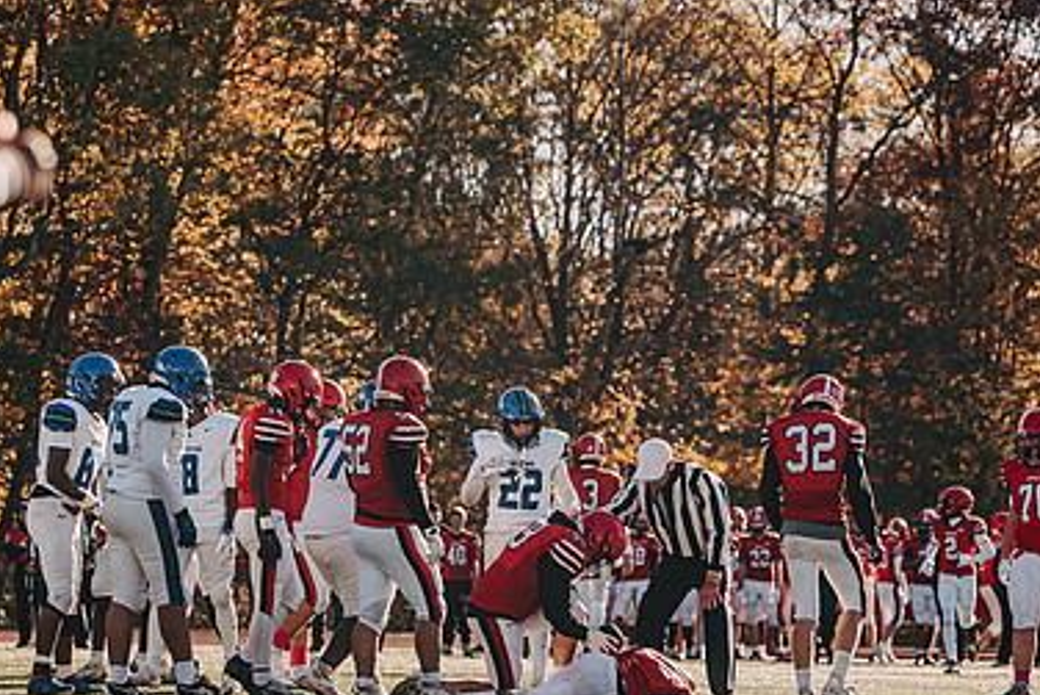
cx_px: 387
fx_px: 5173
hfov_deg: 11.5
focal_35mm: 179
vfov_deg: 7.7
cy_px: 442
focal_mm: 116
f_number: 3.2
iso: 250
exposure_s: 1/2000
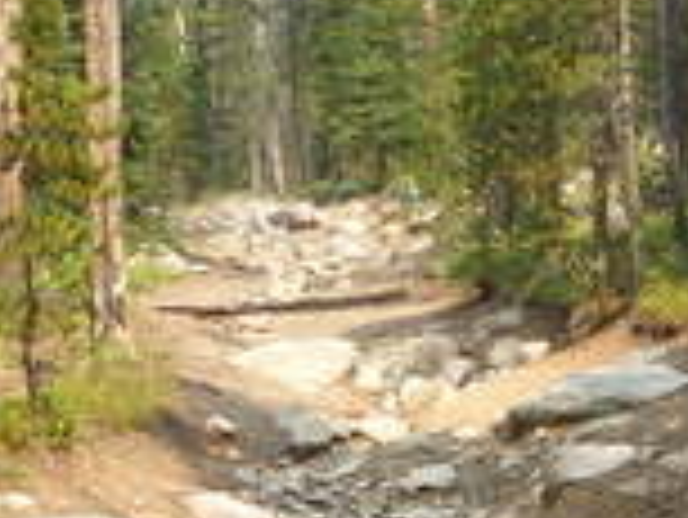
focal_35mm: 131
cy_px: 484
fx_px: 2606
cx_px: 1043
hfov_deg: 14.1
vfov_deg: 11.3
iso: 125
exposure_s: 1/200
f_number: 4.7
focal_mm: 7.3
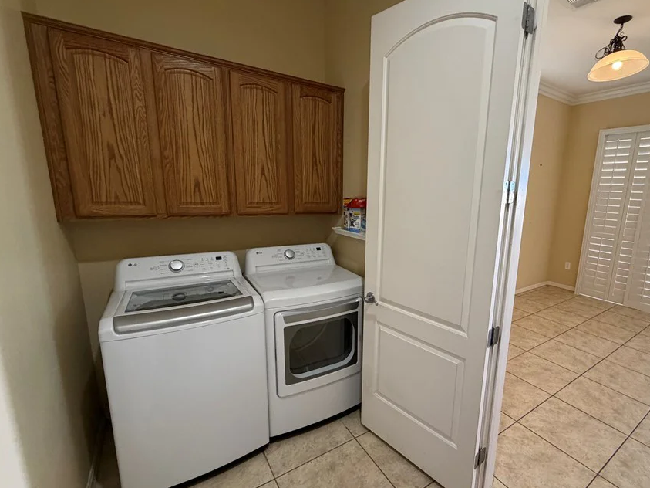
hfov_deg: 90.0
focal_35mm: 17
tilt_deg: -10.2
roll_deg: -1.8
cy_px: 250
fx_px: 319
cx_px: 387
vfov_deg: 74.7
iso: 400
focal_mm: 2.22
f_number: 2.2
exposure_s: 1/60
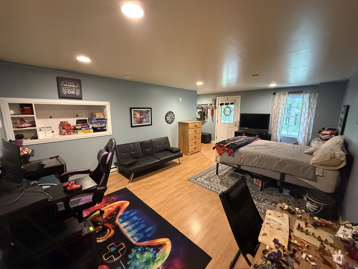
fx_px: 145
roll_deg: -0.3
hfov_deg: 102.1
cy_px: 134
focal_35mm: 14
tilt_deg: -9.7
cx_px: 179
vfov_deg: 85.7
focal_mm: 2.22
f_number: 2.2
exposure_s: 1/60
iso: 1000
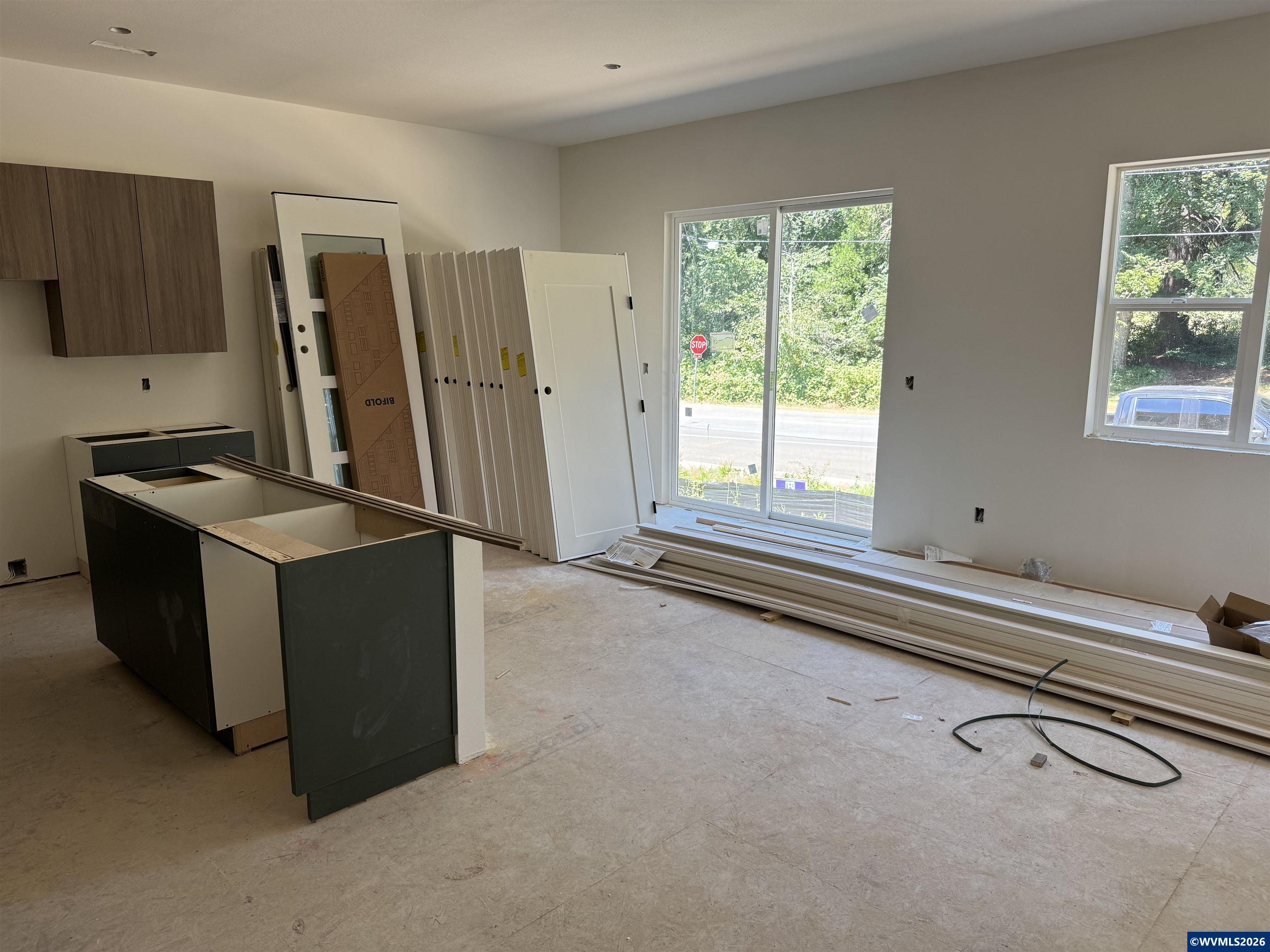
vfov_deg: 56.8
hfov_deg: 71.6
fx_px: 881
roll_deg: +0.1
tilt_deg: -10.8
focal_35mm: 24
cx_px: 635
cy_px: 476
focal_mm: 6.76
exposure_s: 1/121
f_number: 1.78
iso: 100
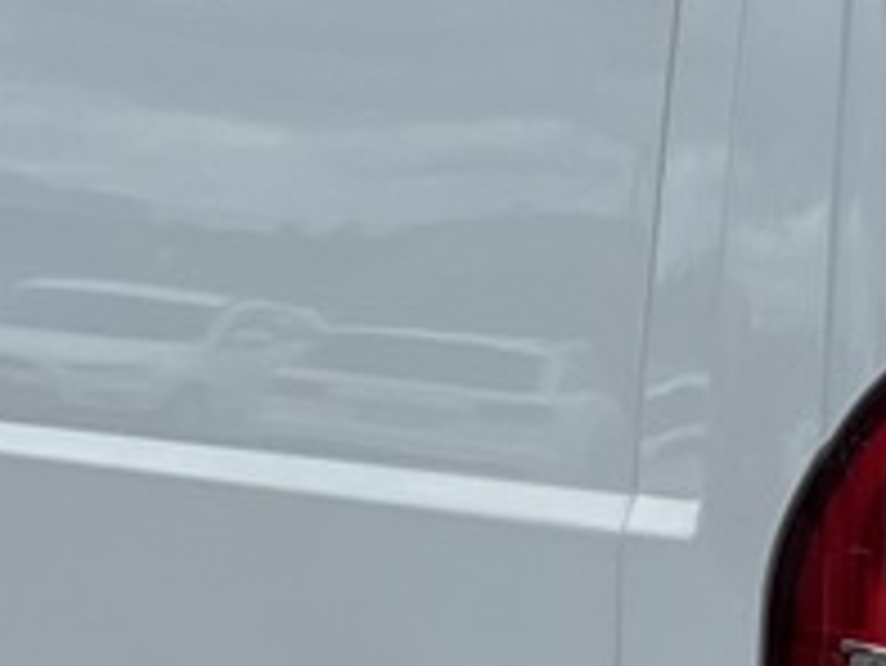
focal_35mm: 190
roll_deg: -2.3
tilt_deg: -3.8
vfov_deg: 7.8
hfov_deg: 10.4
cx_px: 472
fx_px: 4866
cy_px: 315
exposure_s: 1/3571
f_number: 1.5
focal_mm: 5.7
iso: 50
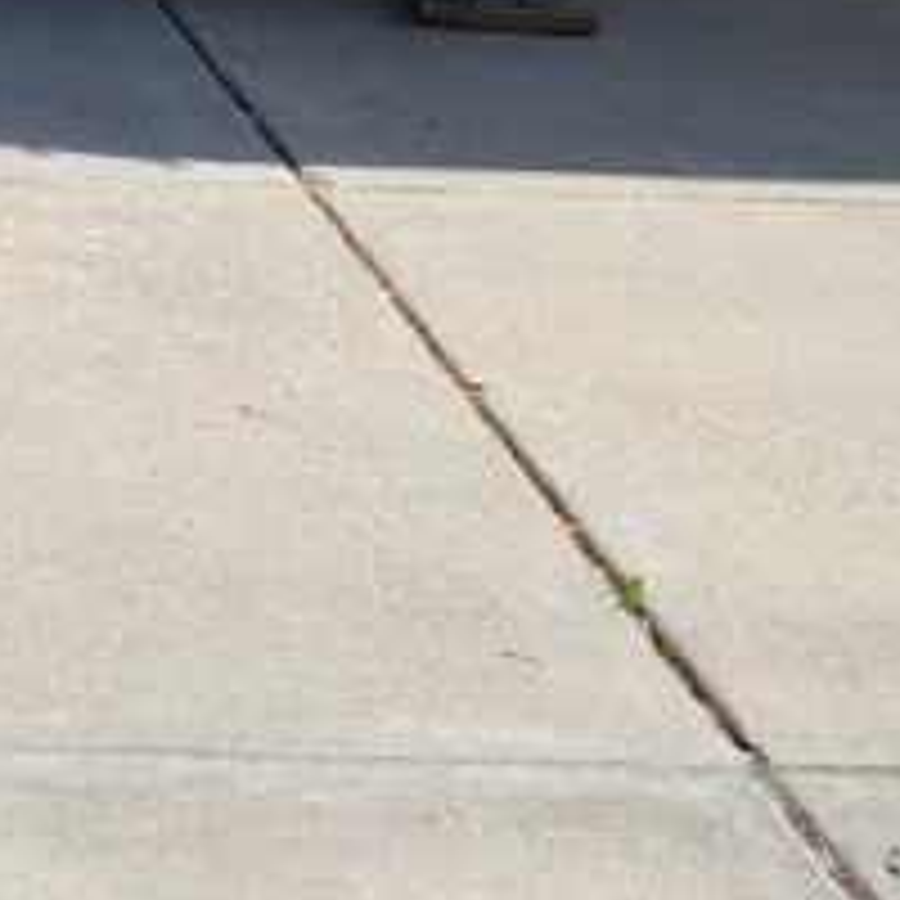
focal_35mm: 163
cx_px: -886
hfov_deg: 10.0
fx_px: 4795
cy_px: -747
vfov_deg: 10.1
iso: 12
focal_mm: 6.4
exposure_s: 1/1078
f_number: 1.8
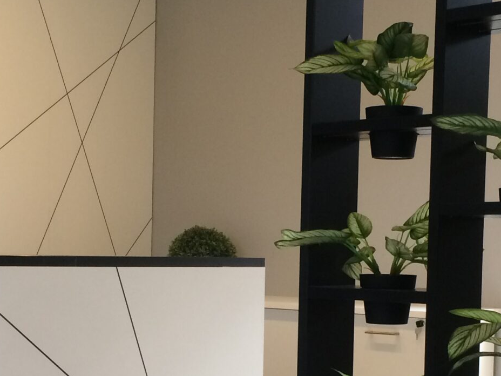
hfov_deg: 24.4
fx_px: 1158
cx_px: 252
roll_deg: -0.9
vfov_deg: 18.2
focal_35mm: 80
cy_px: 314
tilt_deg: -2.4
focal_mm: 4.15
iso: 64
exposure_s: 1/33
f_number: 2.2
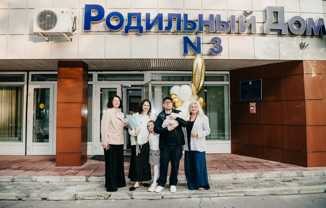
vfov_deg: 45.9
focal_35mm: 27
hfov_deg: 67.1
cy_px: 98
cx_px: 165
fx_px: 246
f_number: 4
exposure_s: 1/160
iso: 160
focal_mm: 26
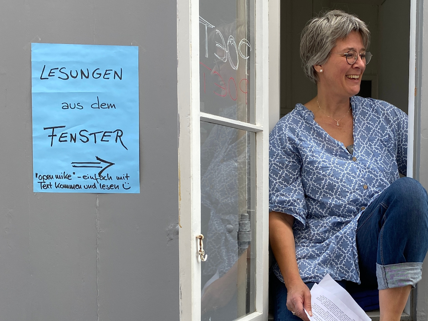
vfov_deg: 53.1
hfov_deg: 67.3
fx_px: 321
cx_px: 214
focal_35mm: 26
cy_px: 160
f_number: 1.8
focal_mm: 4.25
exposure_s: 1/209
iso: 32
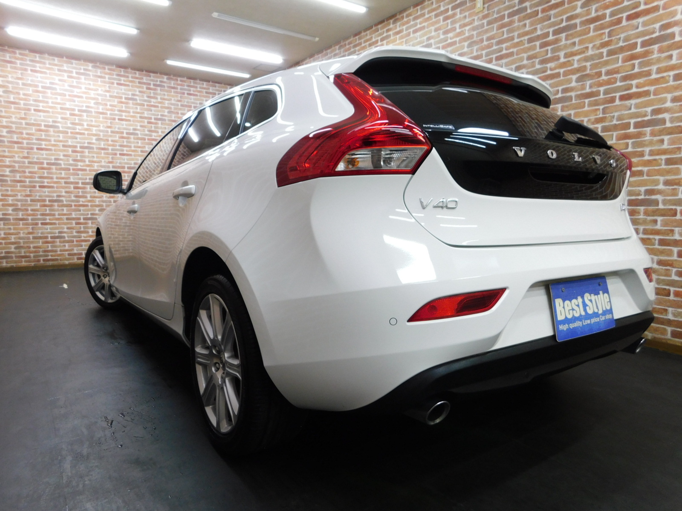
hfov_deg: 73.9
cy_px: 256
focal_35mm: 23
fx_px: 453
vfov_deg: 58.9
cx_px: 341
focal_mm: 4
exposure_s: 1/30
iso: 180
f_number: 3
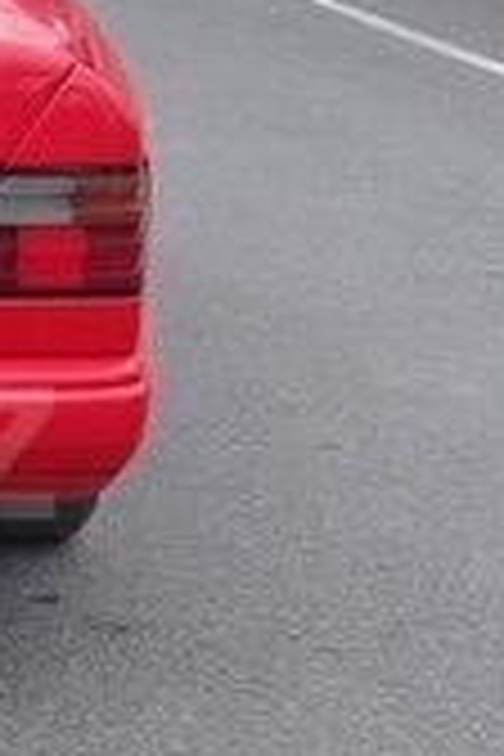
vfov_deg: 16.1
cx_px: -405
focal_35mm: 127
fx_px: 2667
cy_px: 452
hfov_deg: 10.2
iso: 50
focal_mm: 3.3
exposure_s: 1/323
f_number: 2.2
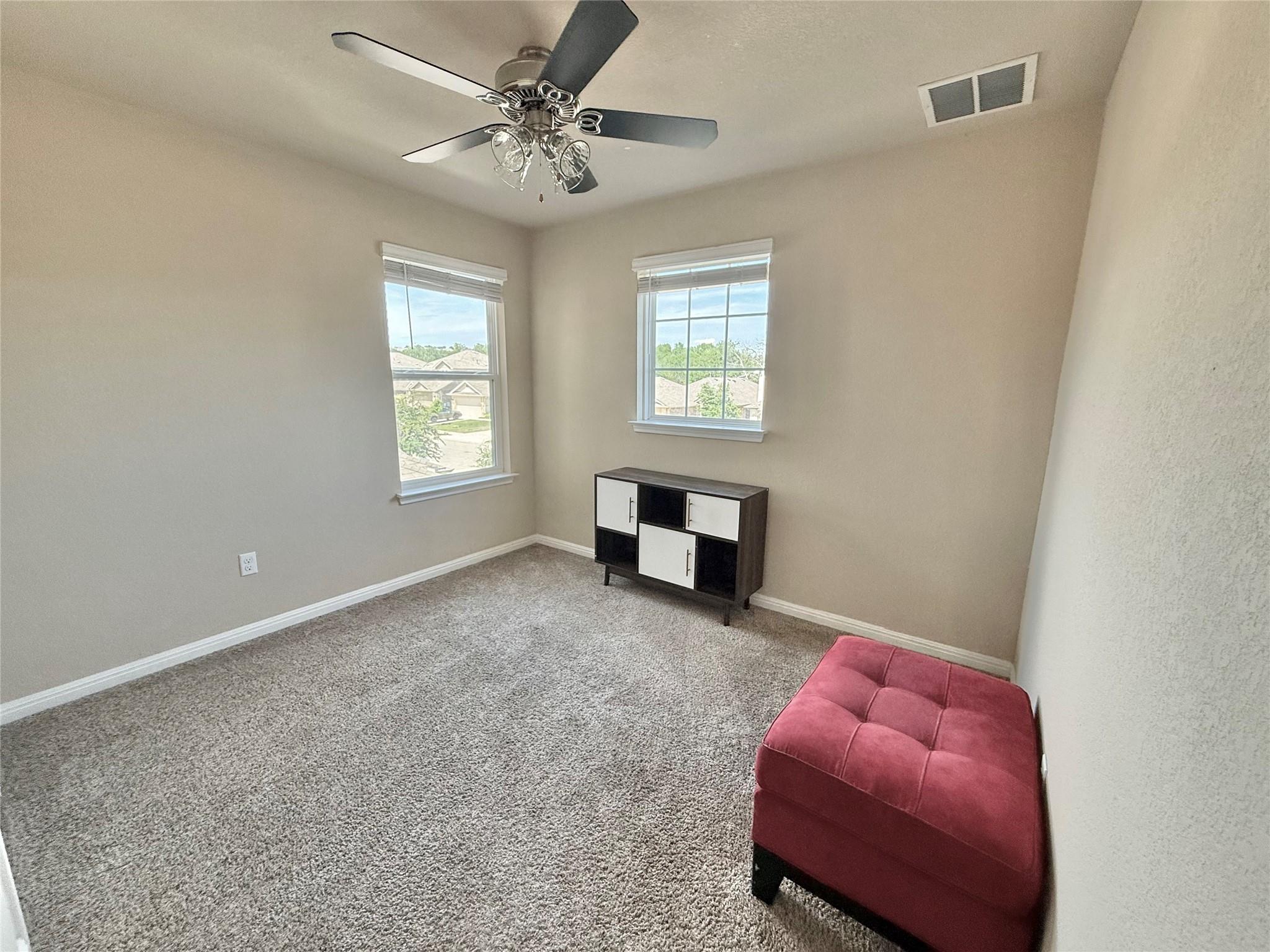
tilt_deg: -11.4
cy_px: 476
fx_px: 514
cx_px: 635
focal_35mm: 14
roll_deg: -0.5
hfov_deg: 102.1
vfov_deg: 85.7
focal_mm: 2.22
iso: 125
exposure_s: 1/99
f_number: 2.2
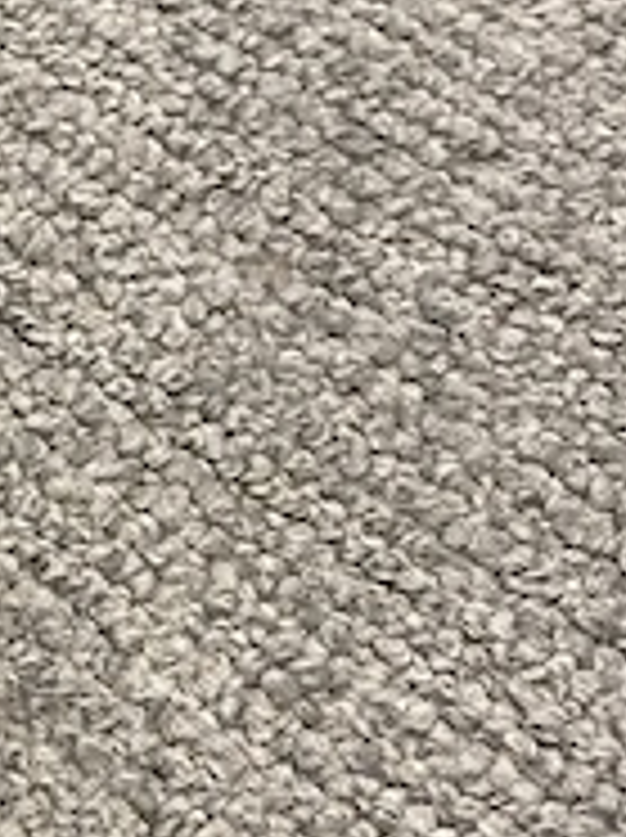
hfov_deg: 12.2
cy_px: 171
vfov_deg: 17.5
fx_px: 2707
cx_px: -450
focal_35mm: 112
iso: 250
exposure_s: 1/60
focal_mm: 4.2
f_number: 1.6
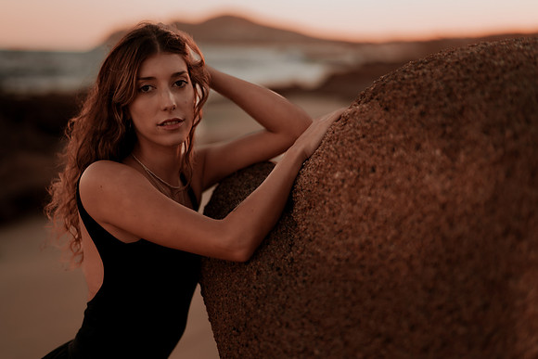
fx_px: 867
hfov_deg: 34.5
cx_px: 269
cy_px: 180
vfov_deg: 23.4
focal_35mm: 58
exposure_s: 1/500
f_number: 1.4
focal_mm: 58
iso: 100
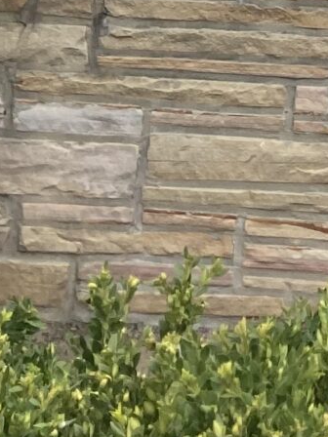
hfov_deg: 8.7
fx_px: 2021
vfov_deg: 10.8
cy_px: -551
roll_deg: -3.8
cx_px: 666
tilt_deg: +9.9
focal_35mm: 160
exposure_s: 1/410
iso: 20
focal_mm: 3.99
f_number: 1.8
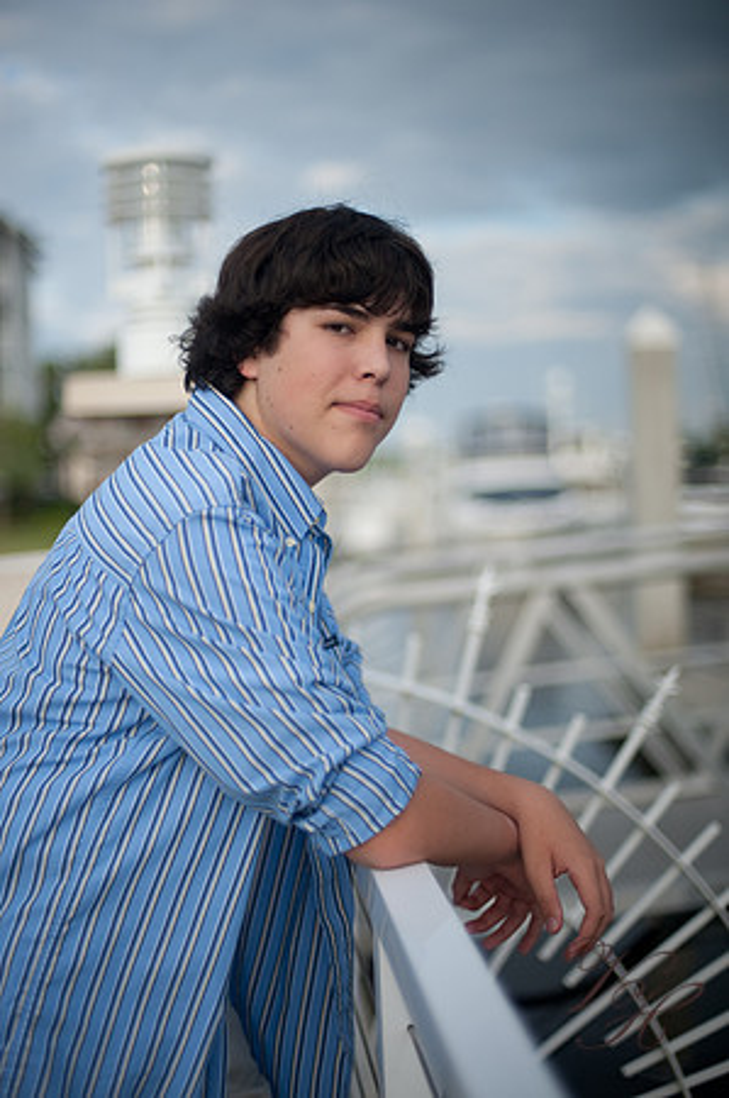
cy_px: 549
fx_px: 1522
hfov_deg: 26.9
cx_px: 364
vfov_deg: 39.6
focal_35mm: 50
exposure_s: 1/6400
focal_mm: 50
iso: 200
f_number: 1.4
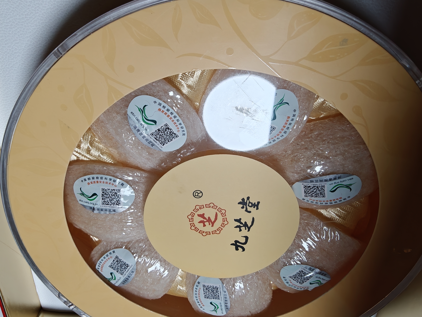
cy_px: 158
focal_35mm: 23
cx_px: 211
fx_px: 280
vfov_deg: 58.9
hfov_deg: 73.9
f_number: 2
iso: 640
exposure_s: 1/67
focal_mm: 2.3
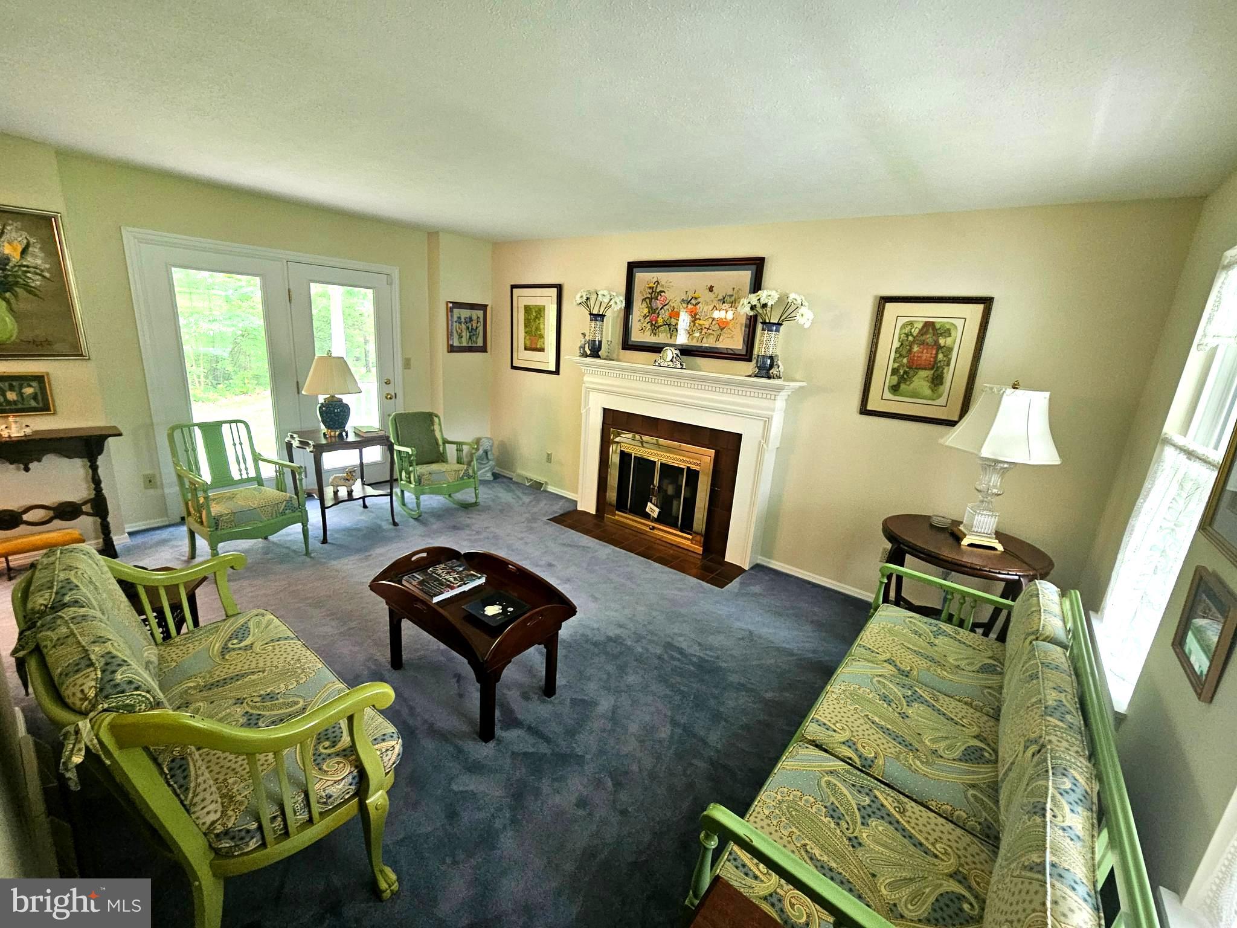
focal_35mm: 13
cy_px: 464
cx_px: 618
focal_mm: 2.2
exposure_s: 1/40
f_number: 2.2
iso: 320
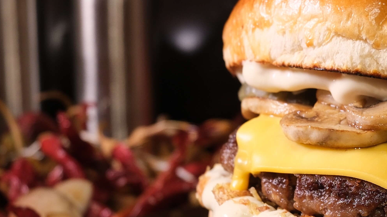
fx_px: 2052
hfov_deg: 10.7
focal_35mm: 200
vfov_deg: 6.1
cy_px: 132
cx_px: 398
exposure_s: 1/125
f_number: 4.3
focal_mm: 40.8
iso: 500
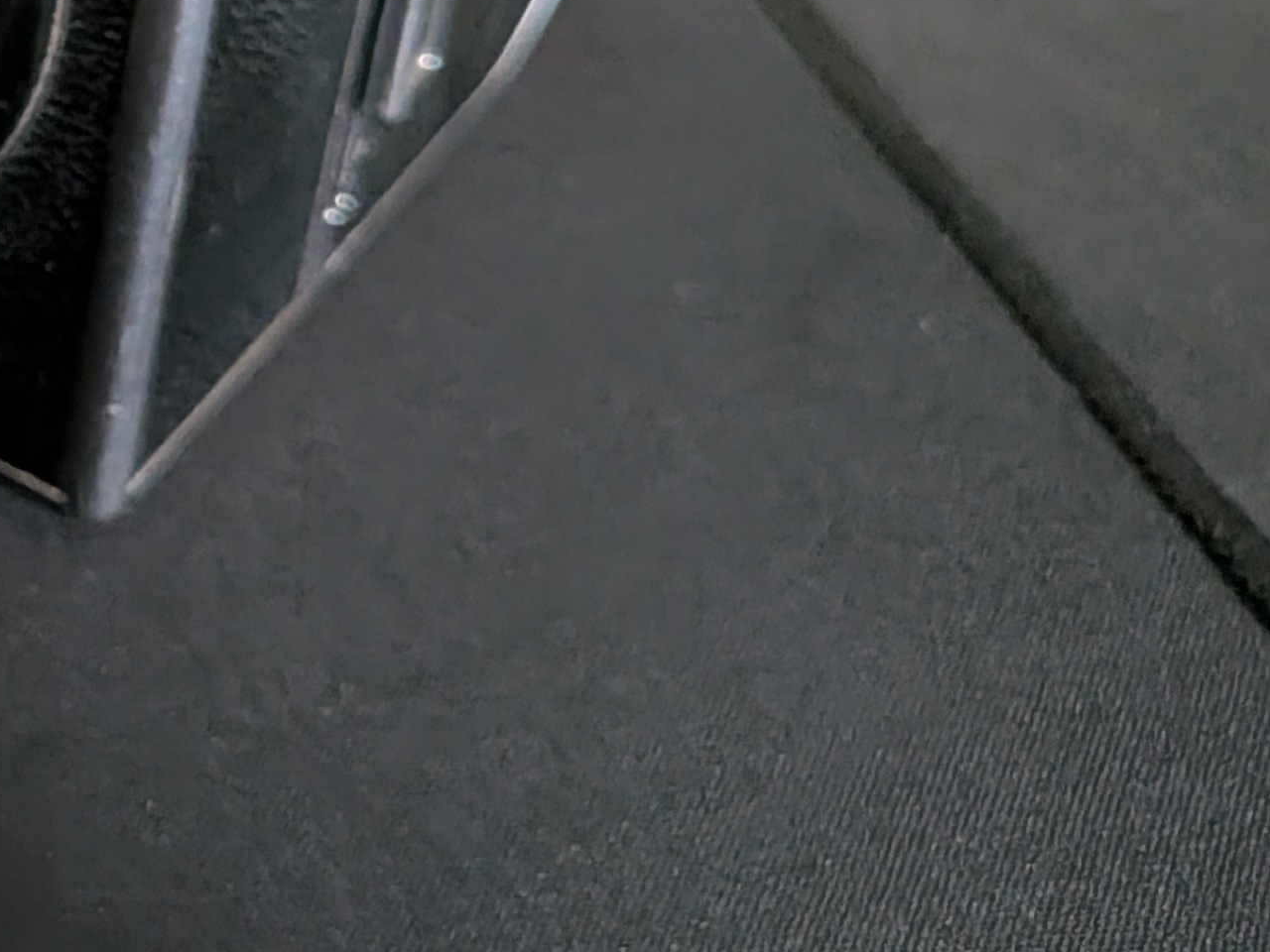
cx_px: -649
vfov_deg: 18.9
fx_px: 2752
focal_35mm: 75
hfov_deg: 21.6
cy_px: -66
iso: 369
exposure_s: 1/30
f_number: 1.7
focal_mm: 4.53
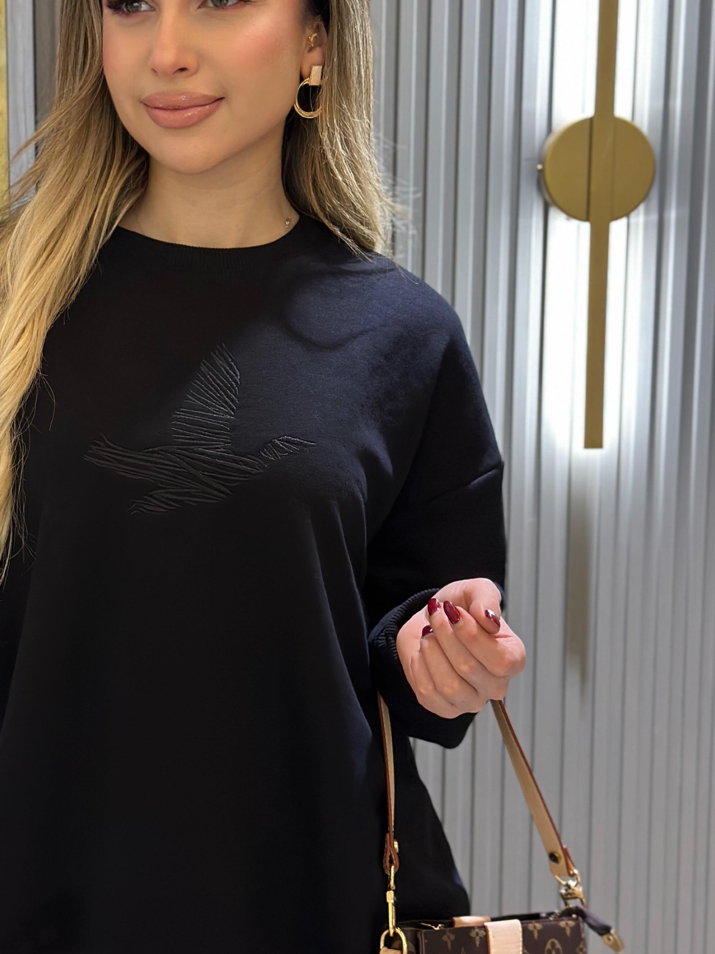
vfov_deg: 26.7
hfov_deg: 20.0
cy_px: 481
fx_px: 2011
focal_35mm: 73
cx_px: 196
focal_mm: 6.86
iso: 250
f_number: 1.78
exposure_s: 1/50
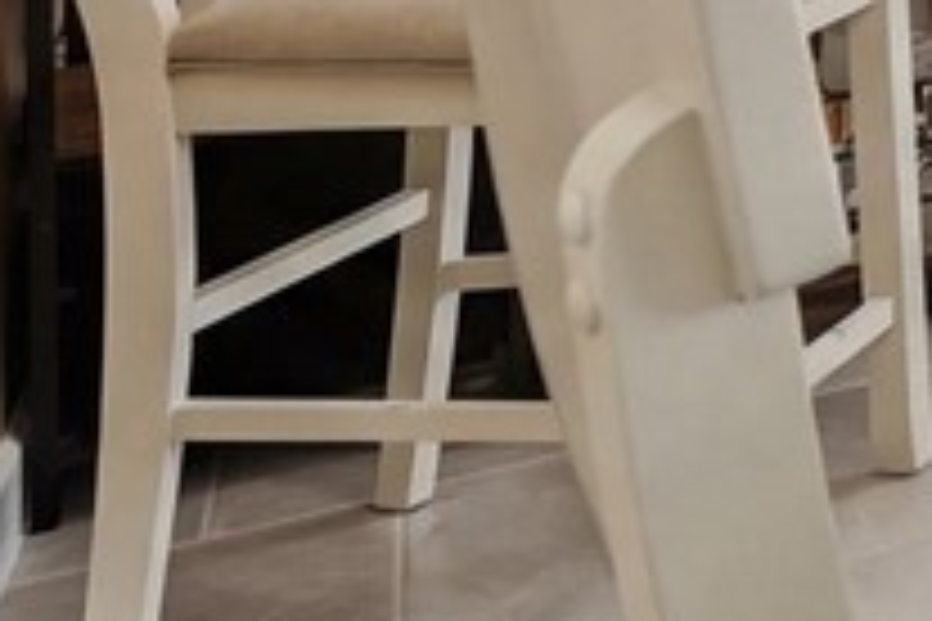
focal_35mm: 84
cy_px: -569
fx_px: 2174
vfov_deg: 14.0
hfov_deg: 13.7
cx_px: 2409
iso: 400
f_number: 9
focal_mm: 16
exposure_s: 1/250
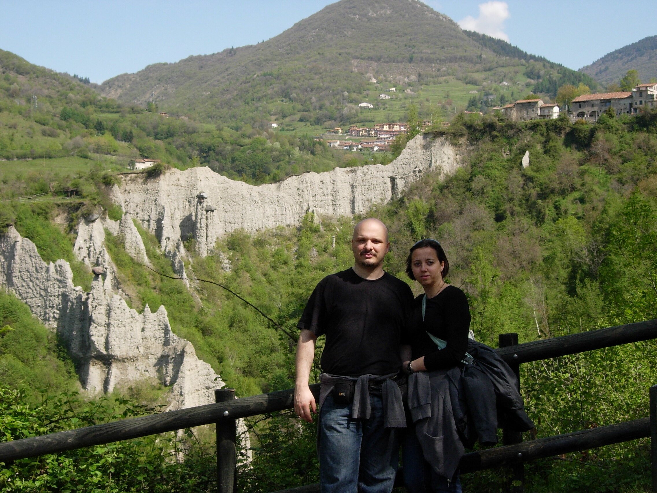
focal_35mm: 61
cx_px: 328
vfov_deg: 24.0
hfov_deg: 31.7
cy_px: 246
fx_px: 1158
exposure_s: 1/322
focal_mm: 12.7
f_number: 5.9
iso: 79
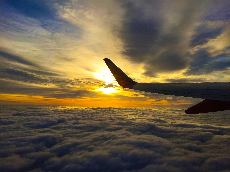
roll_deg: +0.3
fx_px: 193
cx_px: 115
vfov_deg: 48.2
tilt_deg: +3.7
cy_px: 86
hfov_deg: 61.7
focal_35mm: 29
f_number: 2.2
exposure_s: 1/2198
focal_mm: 4.15
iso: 32
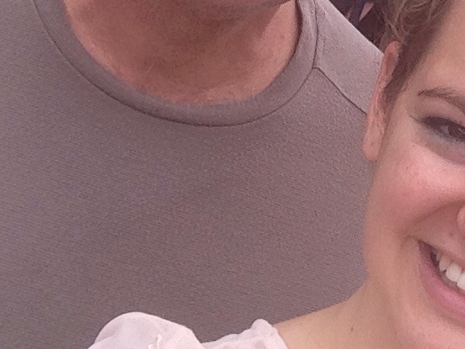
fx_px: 1156
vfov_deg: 16.9
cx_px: 536
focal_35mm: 86
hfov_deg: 21.4
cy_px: 28
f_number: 2.4
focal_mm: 2.18
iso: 32
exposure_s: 1/635
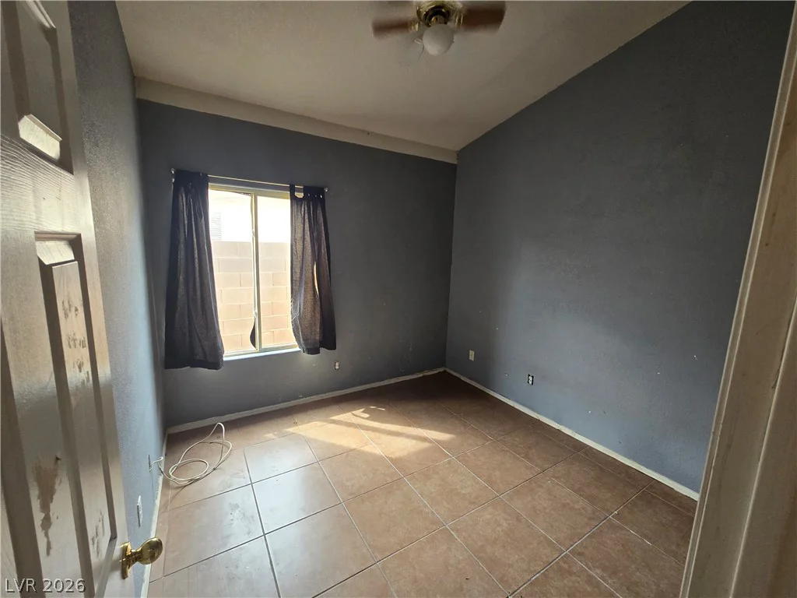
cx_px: 398
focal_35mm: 13
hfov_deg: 106.2
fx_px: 299
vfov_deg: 89.9
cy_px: 299
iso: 200
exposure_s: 1/100
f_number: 2.2
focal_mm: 2.2
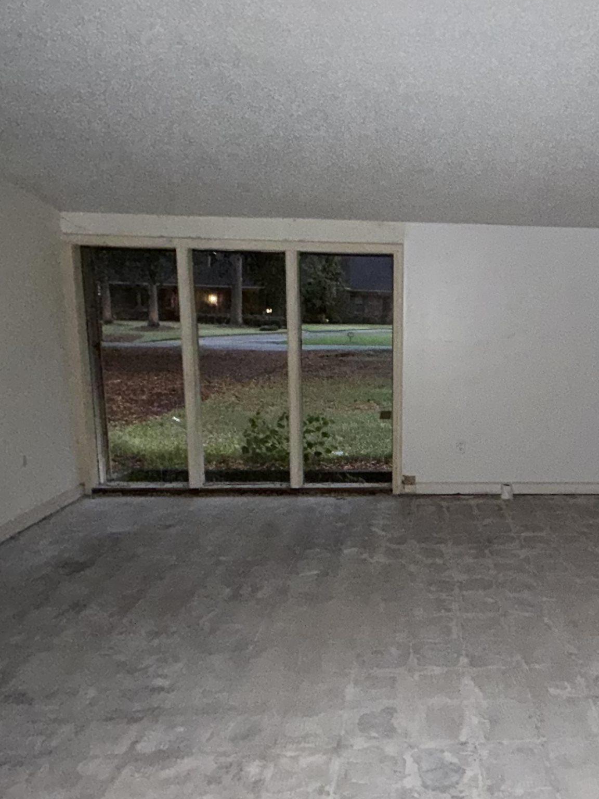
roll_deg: -1.4
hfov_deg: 47.2
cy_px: 426
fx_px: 646
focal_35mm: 28
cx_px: 474
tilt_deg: -10.3
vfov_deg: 63.4
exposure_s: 1/24
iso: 500
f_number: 2.2
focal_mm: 2.22
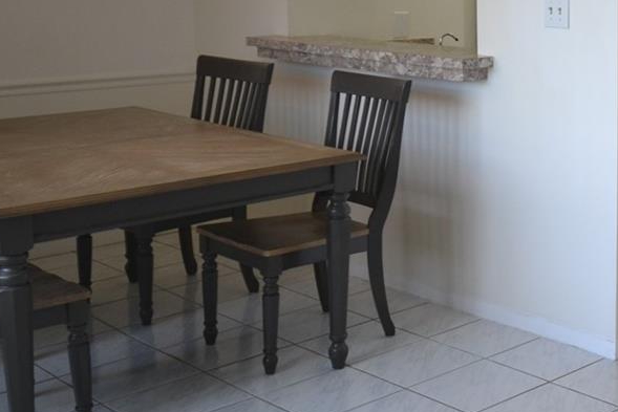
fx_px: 979
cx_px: 739
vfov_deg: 23.4
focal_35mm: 57
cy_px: 71
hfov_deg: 30.0
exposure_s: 1/100
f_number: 5
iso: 400
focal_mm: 14
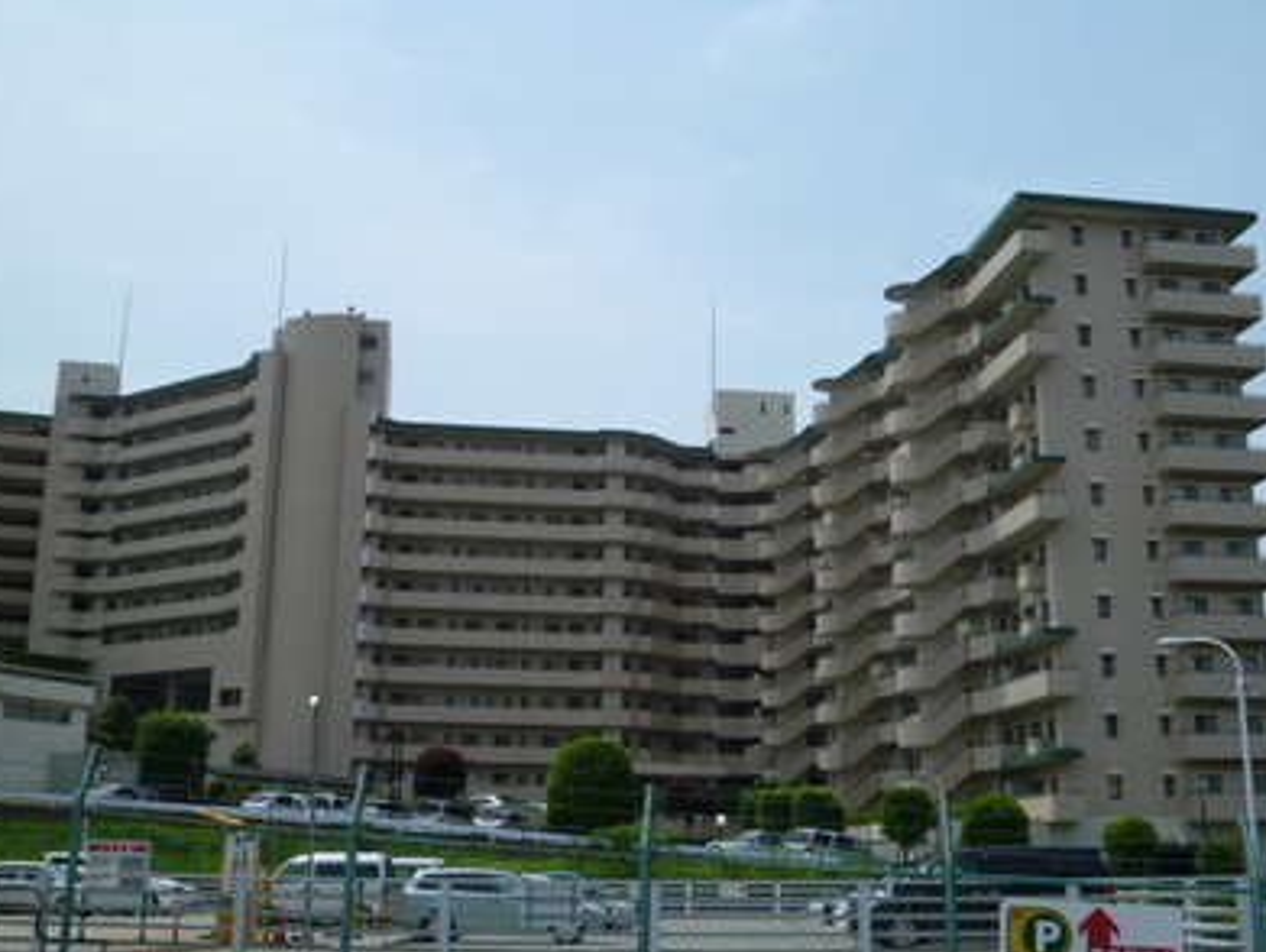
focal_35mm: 44
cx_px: 657
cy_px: 455
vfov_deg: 32.9
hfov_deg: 42.9
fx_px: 1611
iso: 80
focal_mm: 7.2
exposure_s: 1/500
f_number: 5.6
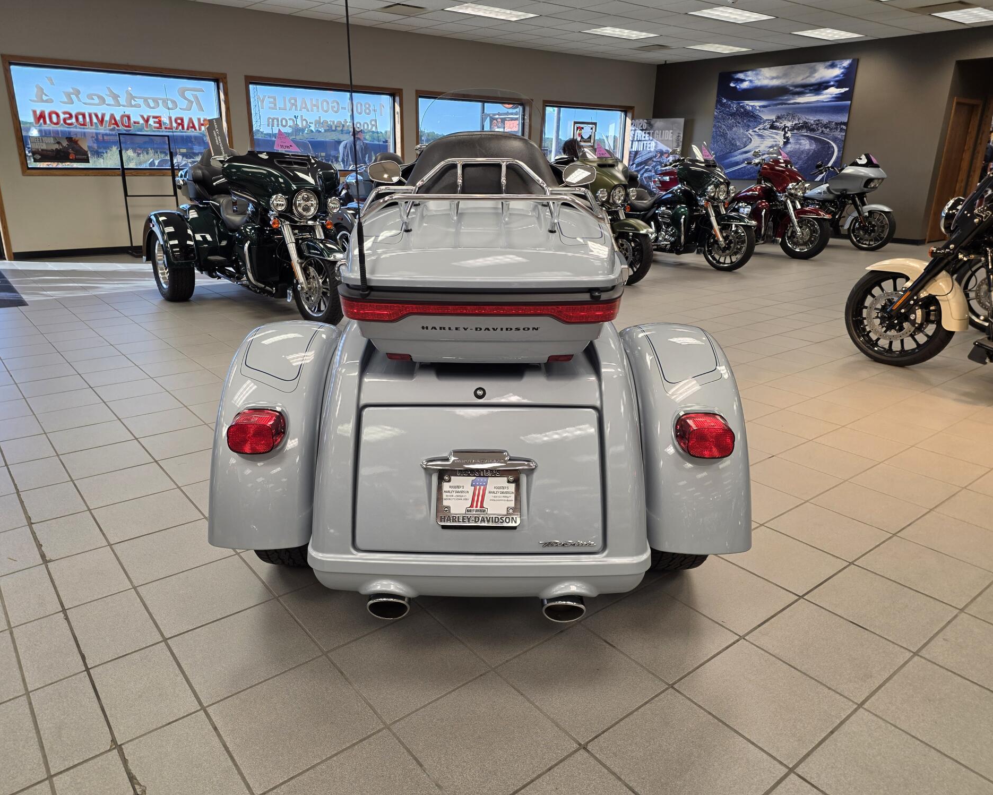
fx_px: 705
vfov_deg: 58.8
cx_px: 479
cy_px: 398
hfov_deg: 70.3
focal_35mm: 24
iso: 80
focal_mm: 6.25
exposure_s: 1/120
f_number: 1.7
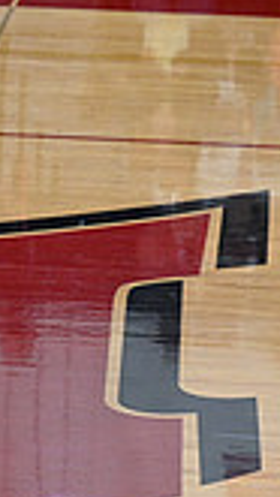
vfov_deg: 5.3
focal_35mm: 405
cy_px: 62
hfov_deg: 3.0
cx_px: -509
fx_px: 5337
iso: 4000
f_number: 4
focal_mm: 110
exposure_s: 1/400
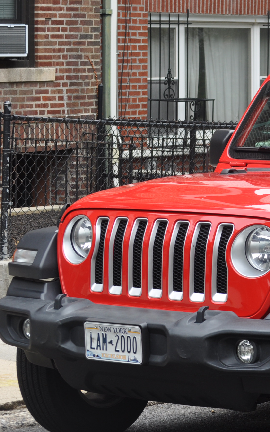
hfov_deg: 8.5
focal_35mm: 152
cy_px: 250
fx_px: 1789
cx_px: 381
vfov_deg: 13.8
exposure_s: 1/160
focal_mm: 55
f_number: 6.3
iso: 200
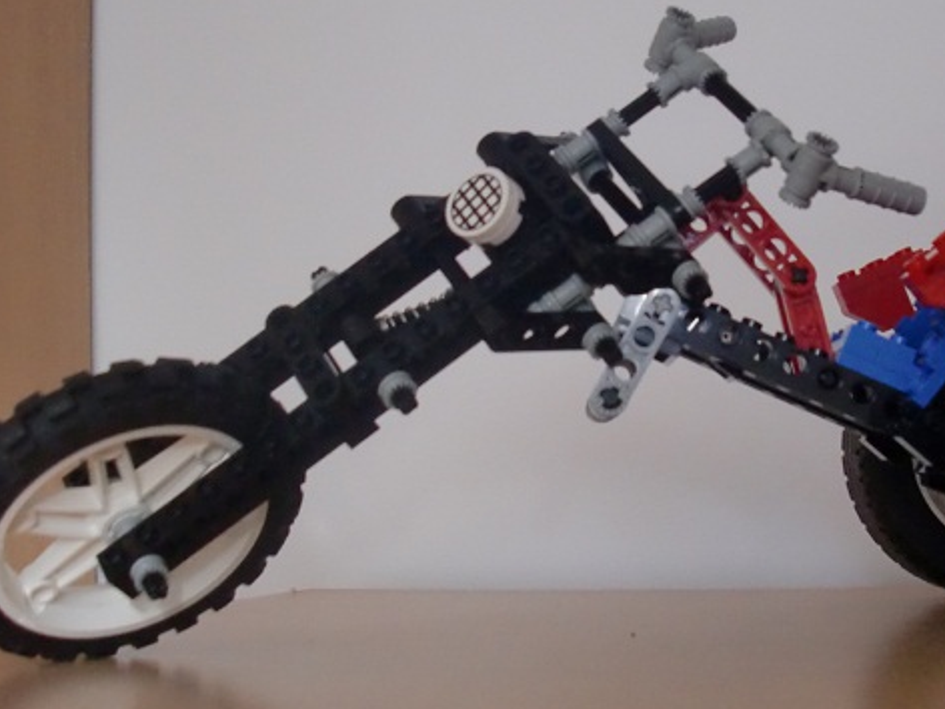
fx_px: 1665
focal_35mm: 61
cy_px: 272
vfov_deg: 24.0
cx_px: 655
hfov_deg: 31.4
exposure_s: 1/60
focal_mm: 6.3
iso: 400
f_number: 2.8
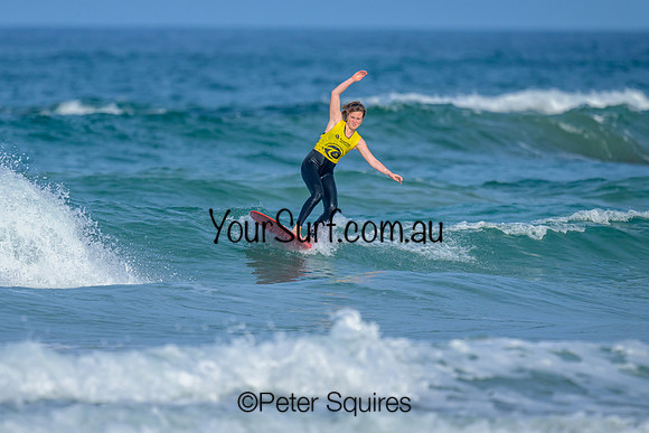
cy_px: 219
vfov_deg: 1.3
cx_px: 227
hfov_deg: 1.9
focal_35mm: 1100
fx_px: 19834
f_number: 6.3
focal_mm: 800
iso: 250
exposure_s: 1/2000
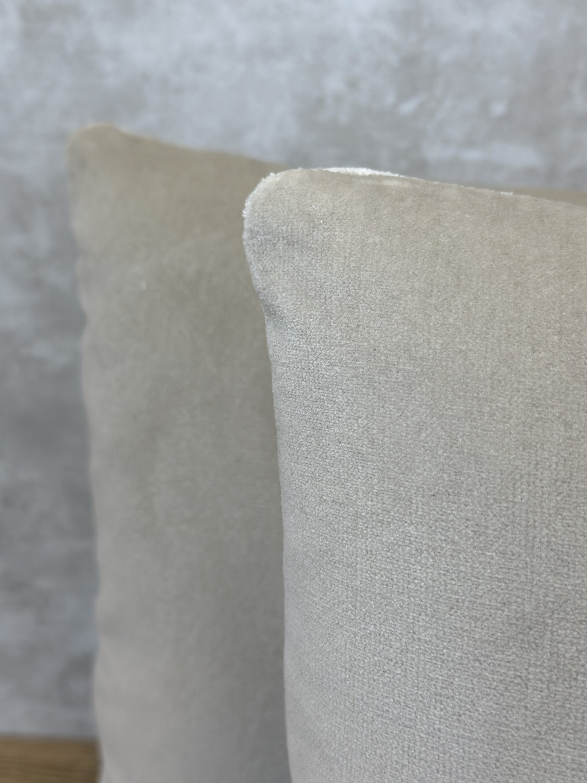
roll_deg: +0.2
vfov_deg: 39.7
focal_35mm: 48
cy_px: 392
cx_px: 294
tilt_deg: -19.5
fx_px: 1085
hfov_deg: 30.3
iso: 80
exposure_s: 1/347
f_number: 1.78
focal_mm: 6.86
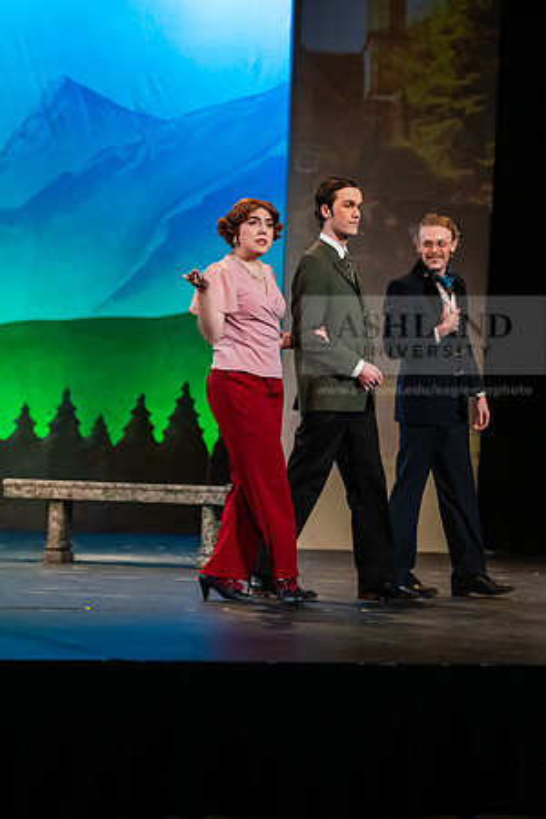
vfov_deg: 20.4
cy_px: 410
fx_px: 2275
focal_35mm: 100
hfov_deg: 13.7
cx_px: 273
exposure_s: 1/250
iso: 4000
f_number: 3.2
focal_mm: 100
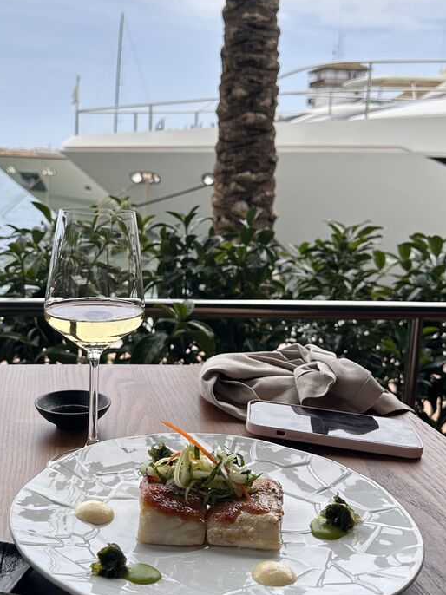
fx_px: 722
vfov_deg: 44.8
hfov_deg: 34.0
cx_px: 147
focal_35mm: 42
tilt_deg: -10.3
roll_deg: -1.6
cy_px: 287
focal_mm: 6.86
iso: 80
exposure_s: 1/2070
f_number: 1.78
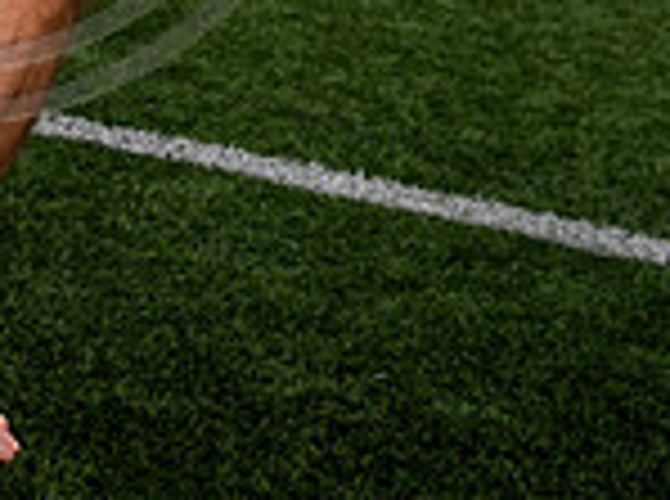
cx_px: -239
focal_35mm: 126
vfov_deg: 11.1
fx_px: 2433
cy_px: -340
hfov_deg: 14.9
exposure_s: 1/125
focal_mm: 30
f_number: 7.1
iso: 320
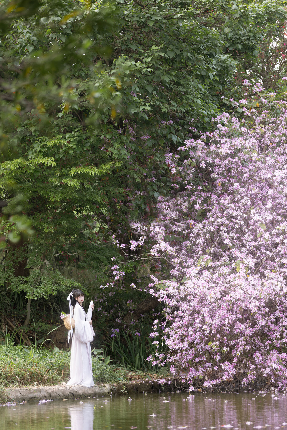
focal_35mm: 142
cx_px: 144
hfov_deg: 9.7
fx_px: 1698
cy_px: 215
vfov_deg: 14.4
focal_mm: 142
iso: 160
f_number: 2.8
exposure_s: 1/640
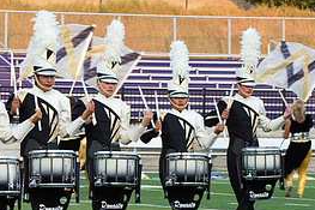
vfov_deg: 4.5
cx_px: 1
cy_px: 181
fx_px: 2693
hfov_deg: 6.7
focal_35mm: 308
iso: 640
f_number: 8
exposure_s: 1/250
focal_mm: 110
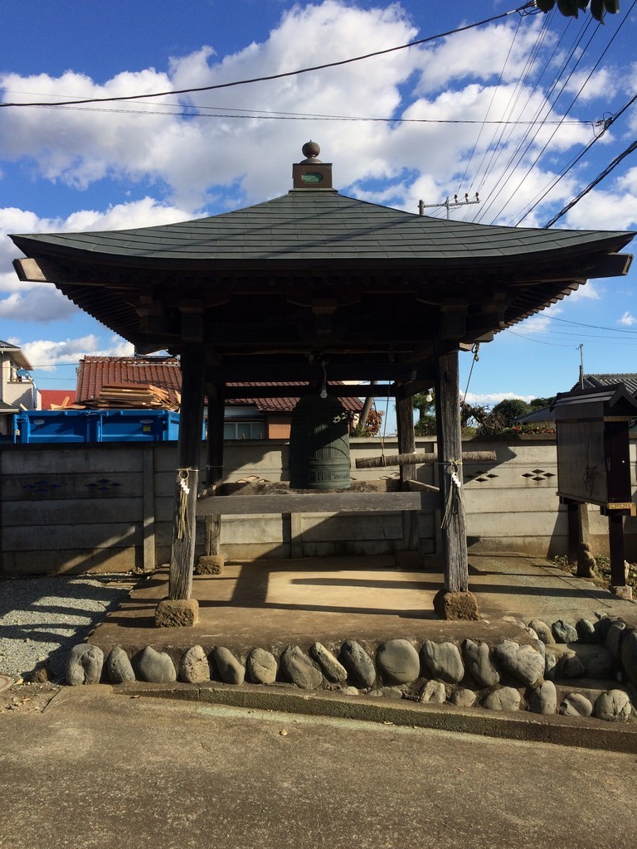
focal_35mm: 29
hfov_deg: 48.2
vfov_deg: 61.7
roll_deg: +2.8
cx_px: 318
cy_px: 424
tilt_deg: +0.6
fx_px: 712
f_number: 2.2
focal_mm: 4.15
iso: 32
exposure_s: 1/1953
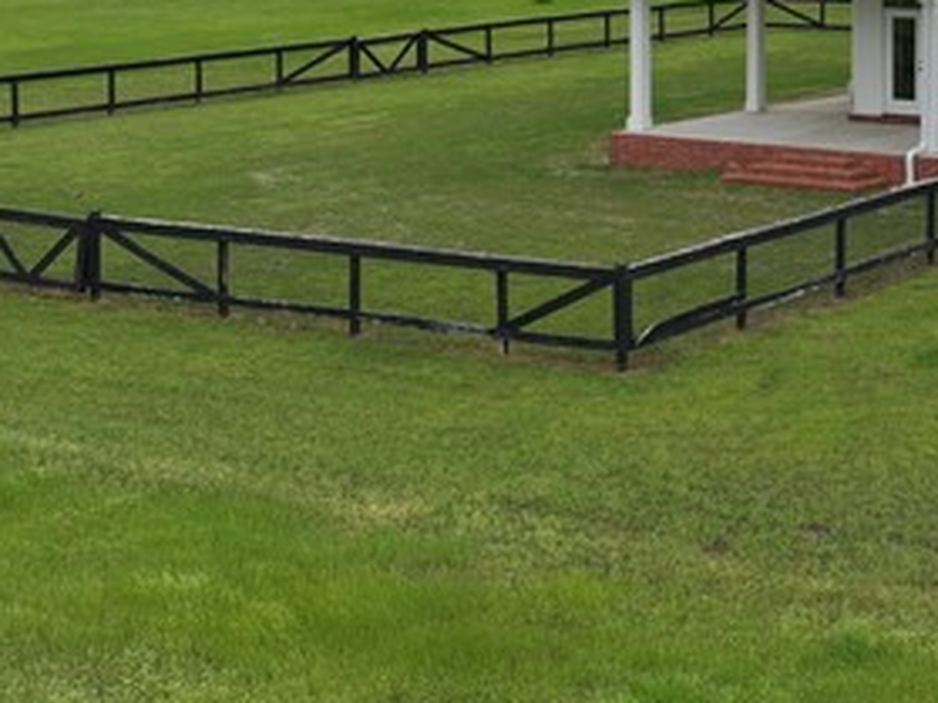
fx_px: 2384
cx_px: 1150
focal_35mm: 88
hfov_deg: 20.7
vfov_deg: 16.4
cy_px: -25
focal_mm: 12.29
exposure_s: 1/2000
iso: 100
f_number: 2.8
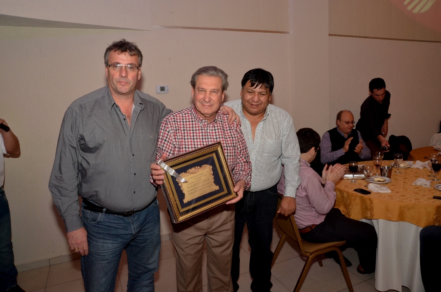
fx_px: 587
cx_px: 220
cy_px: 146
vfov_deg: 27.9
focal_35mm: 48
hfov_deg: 41.2
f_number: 8
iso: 1600
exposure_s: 1/60
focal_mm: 32
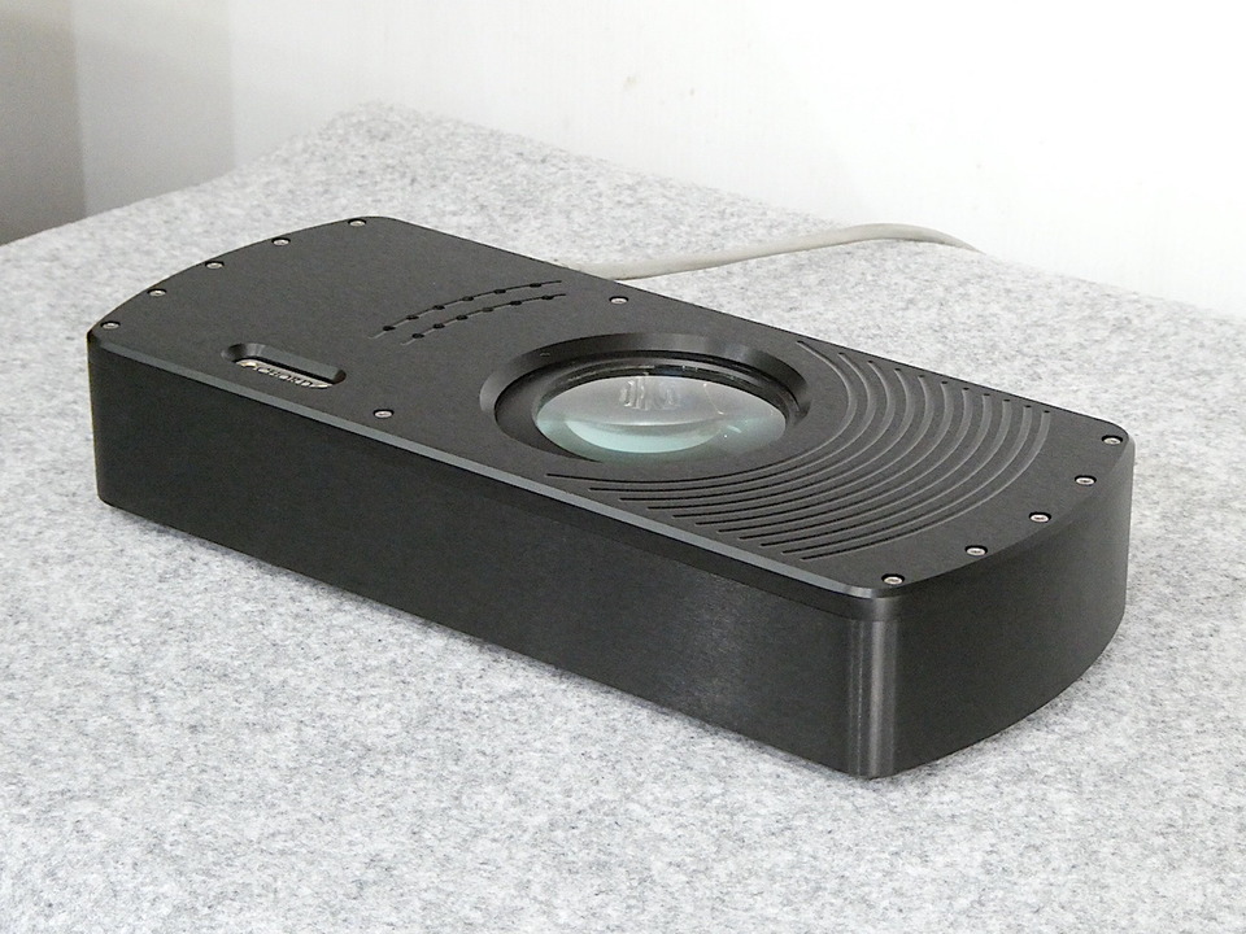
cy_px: 467
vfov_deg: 16.4
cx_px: 623
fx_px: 3240
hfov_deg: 21.8
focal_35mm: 90
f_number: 4.9
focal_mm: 16.1
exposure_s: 1/50
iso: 1600
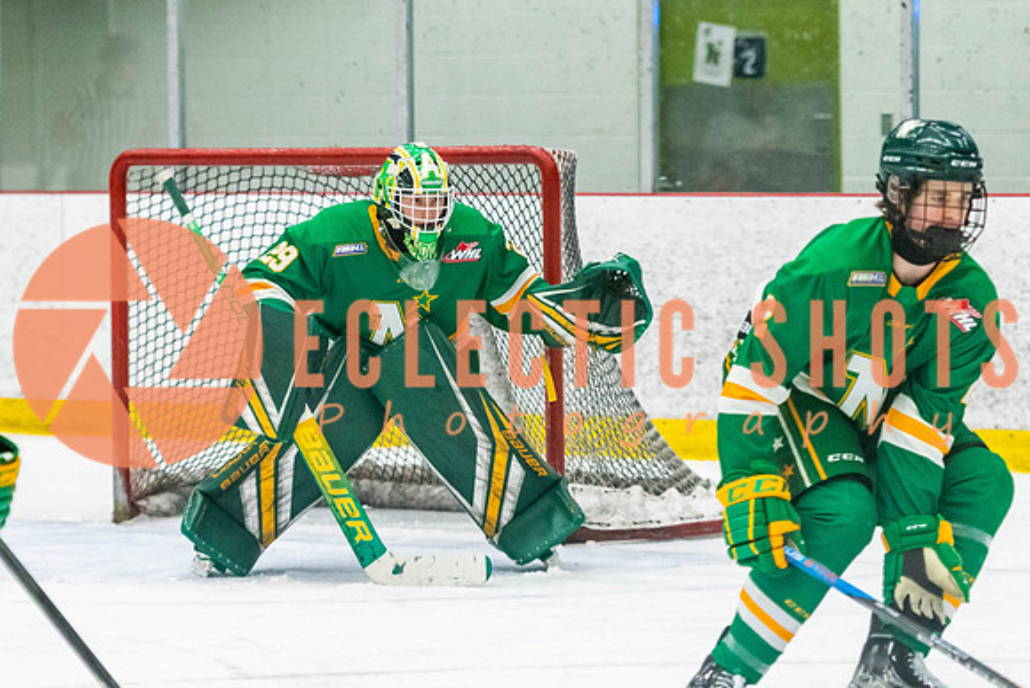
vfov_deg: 6.6
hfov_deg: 9.8
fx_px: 5987
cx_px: 386
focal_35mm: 209
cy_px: 259
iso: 2000
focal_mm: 105
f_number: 2.8
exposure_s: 1/640
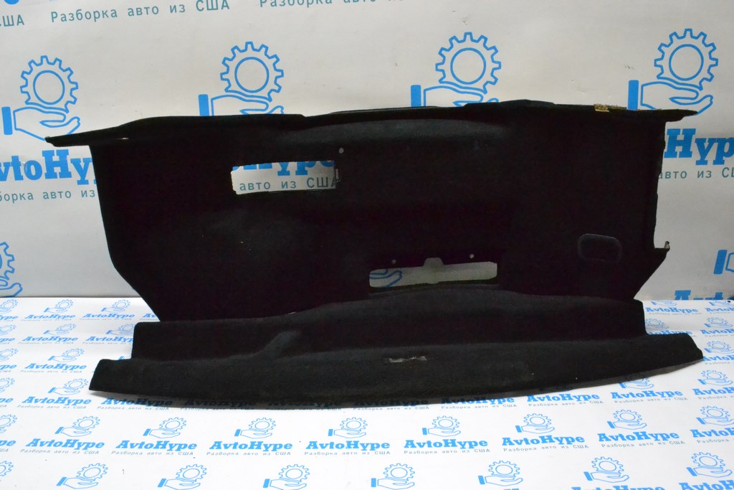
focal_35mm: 27
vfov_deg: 47.9
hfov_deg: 67.4
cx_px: 367
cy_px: 245
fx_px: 551
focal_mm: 18
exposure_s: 1/80
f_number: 14
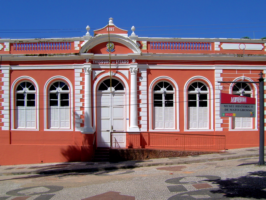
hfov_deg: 51.4
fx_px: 277
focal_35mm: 36
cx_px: 133
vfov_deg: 39.7
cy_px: 100
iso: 80
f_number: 4.8
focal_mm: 6
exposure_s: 1/1000
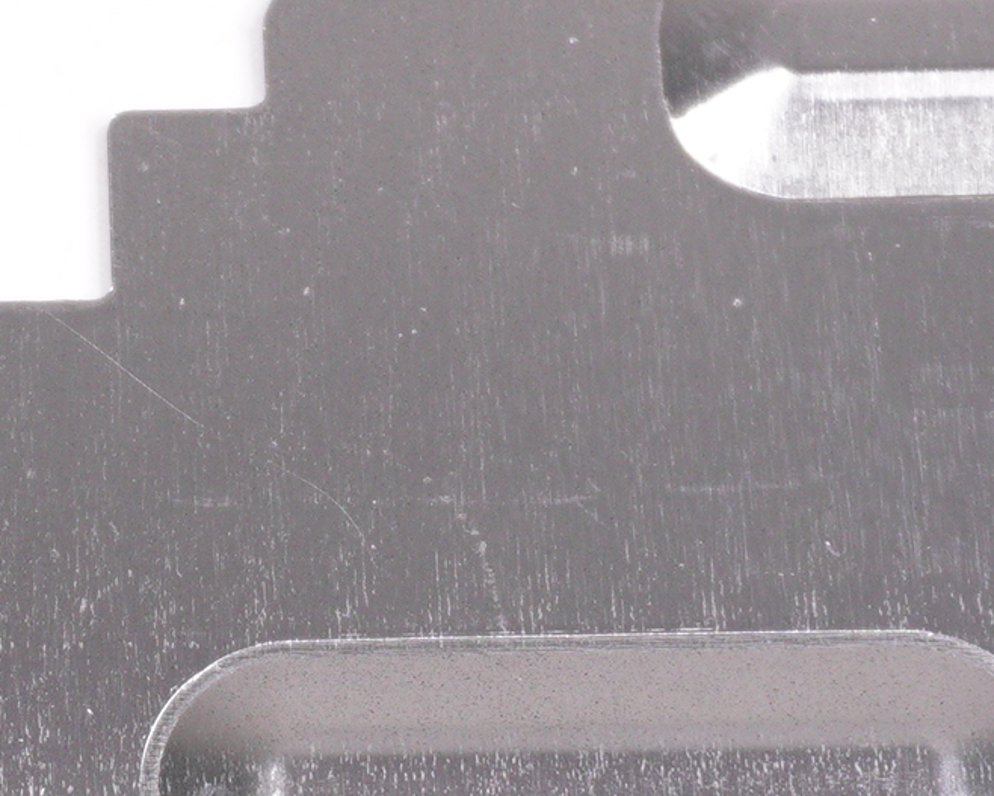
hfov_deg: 10.6
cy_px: 539
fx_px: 5298
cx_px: -154
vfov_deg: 8.6
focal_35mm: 180
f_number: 5.6
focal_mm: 28
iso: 800
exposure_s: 1/250
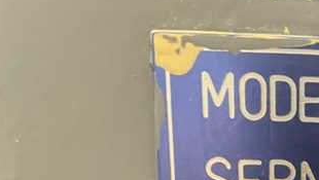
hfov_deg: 25.8
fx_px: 618
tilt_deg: -15.0
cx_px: 385
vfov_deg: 15.4
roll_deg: -2.0
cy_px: 261
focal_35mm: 73
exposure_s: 1/40
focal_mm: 4.2
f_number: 1.6
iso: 640
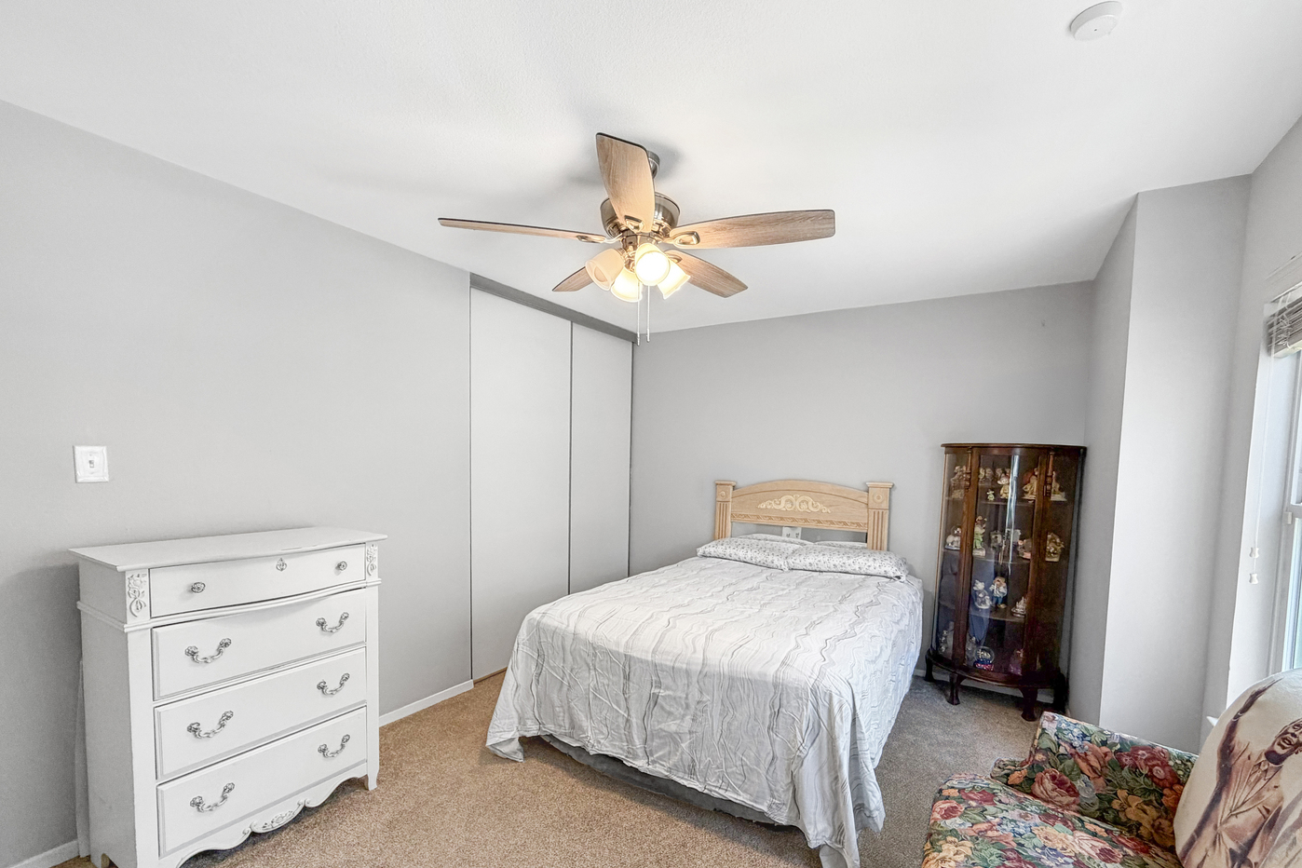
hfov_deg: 100.4
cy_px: 494
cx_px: 667
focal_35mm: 15
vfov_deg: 76.9
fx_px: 542
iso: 200
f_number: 2.2
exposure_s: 1/60
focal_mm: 2.22
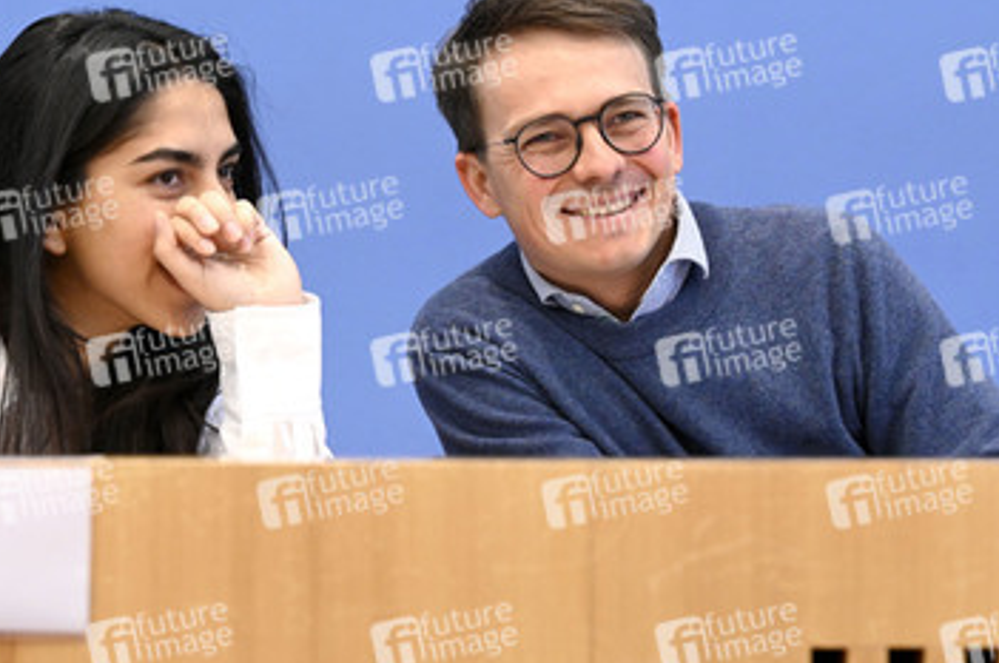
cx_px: 369
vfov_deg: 15.1
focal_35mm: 90
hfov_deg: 22.6
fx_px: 2494
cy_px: 282
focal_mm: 70
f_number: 5
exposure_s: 1/640
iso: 4000
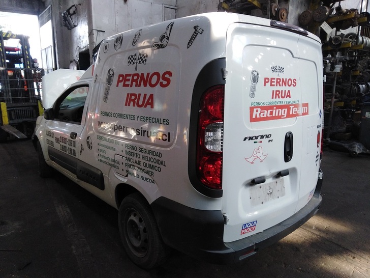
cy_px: 139
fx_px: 278
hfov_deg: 67.3
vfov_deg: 53.1
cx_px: 185
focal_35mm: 26
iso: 222
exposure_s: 1/33.3
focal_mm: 3.46
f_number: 2.2
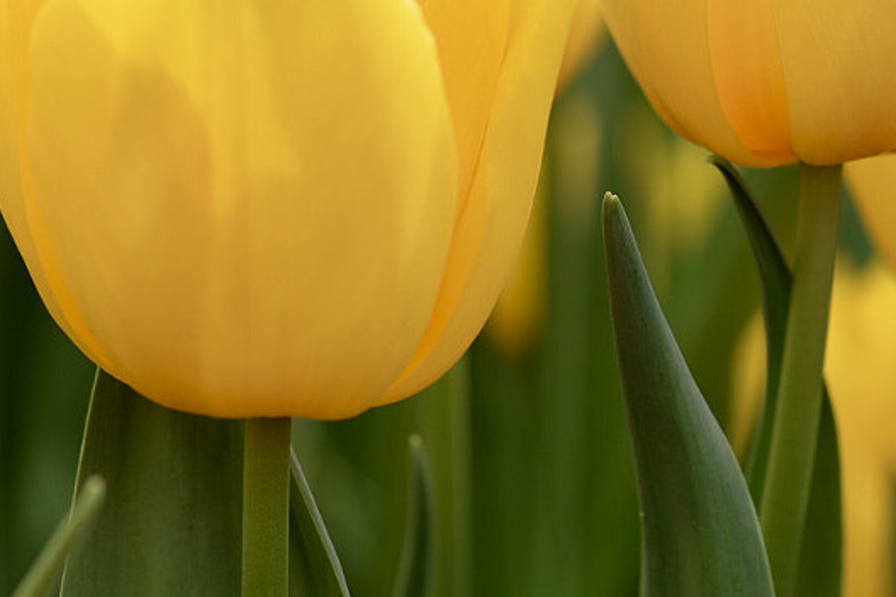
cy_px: 170
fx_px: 7914
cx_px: 742
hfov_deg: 6.5
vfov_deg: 4.3
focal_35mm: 318
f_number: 4.5
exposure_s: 1/160
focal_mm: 105
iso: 100
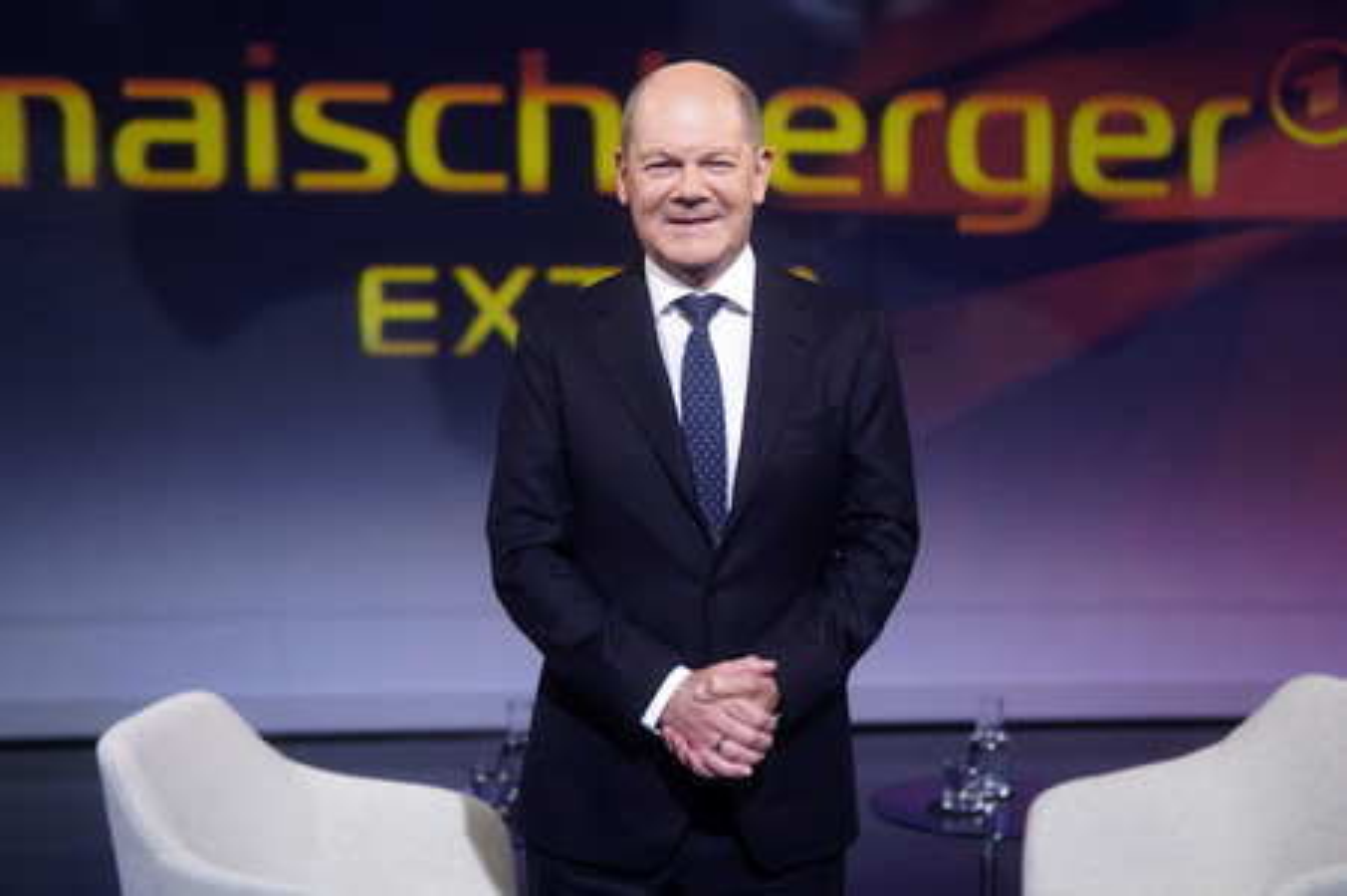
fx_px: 1682
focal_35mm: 45
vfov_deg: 29.8
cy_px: 448
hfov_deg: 43.6
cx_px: 674
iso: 640
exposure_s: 1/640
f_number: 1.6
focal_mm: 30
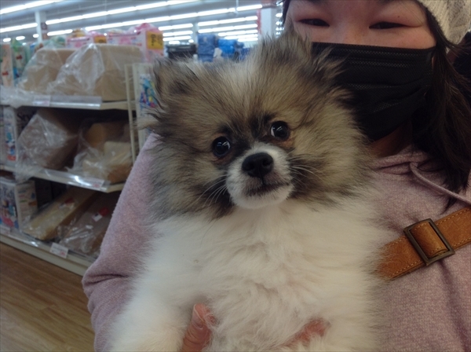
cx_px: 236
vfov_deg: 40.6
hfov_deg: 52.7
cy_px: 176
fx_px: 475
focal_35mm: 35
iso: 64
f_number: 2.4
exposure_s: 1/60
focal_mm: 4.28
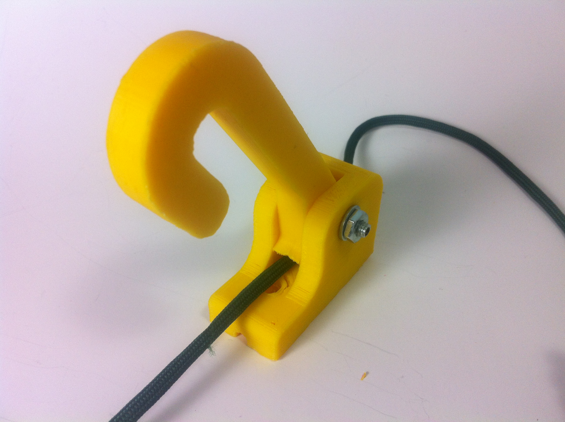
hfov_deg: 52.7
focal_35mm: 35
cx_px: 282
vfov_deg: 40.6
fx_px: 570
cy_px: 211
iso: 80
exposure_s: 1/120
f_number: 2.8
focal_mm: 3.85
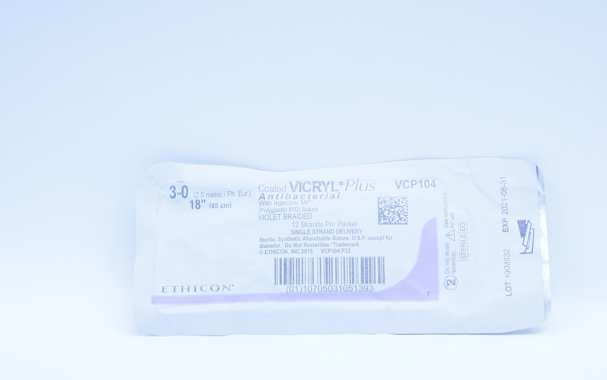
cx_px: 338
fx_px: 1253
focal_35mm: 76
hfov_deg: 27.2
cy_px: 247
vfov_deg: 17.2
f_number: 4.5
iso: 800
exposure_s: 1/200
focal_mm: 35
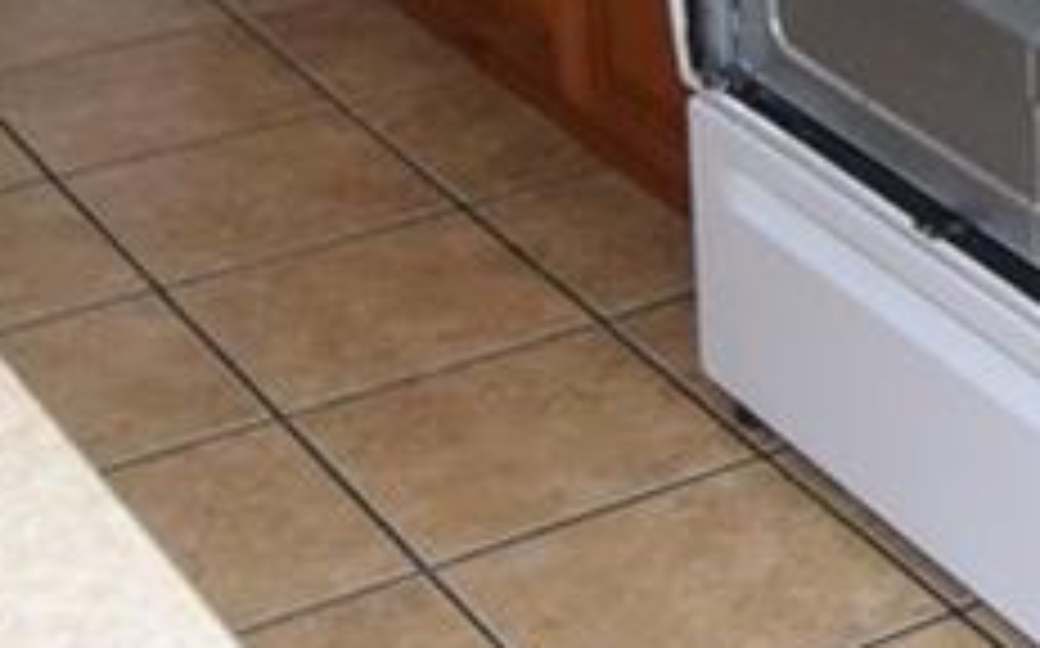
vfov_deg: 11.8
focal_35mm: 106
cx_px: 1409
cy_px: -284
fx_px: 3002
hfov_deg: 18.1
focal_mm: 10
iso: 1400
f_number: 3.5
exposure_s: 1/60
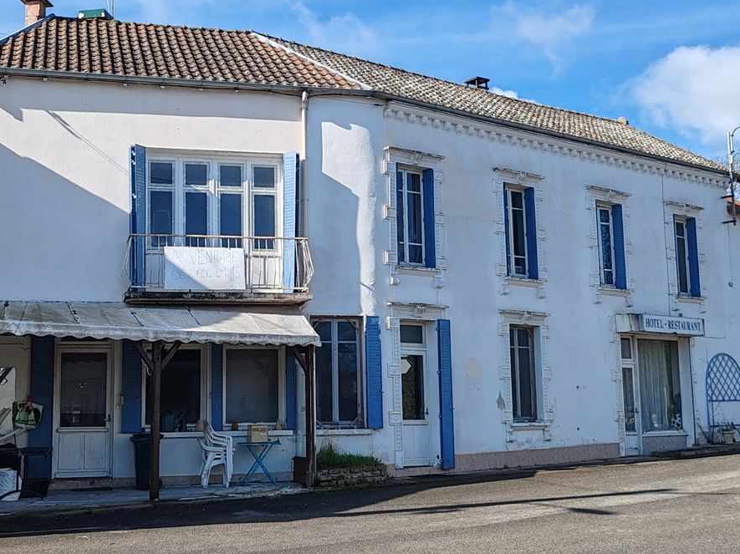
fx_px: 1111
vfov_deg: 28.0
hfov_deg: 36.8
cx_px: 325
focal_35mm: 52
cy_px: 256
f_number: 1.9
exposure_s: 1/480
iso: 50
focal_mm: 6.12
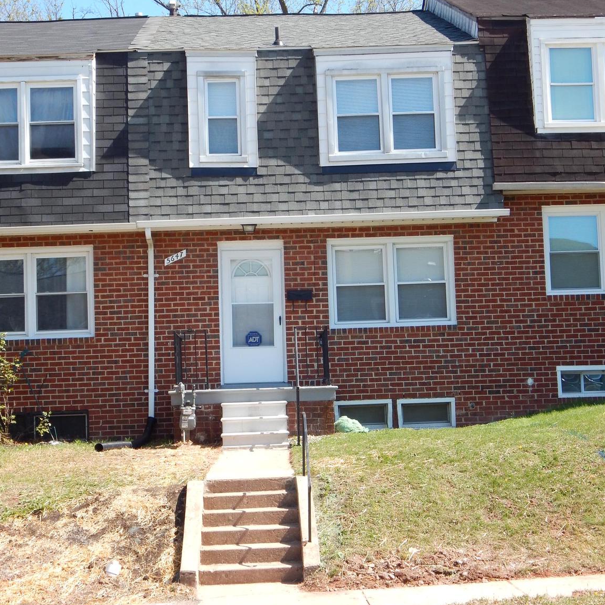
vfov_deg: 26.9
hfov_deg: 26.9
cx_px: 302
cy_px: 291
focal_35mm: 64
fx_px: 1266
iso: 125
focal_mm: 9.7
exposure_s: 1/500
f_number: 3.8
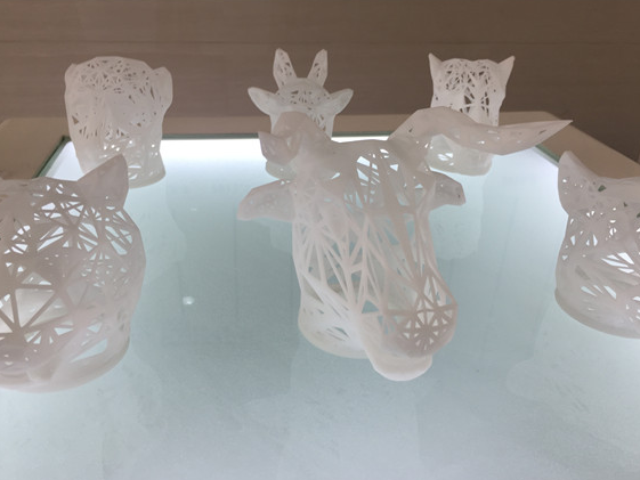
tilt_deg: -29.4
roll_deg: -2.8
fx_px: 573
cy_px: 251
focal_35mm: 31
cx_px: 310
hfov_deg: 58.3
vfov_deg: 45.4
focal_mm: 4.15
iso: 32
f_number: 2.2
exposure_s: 1/50
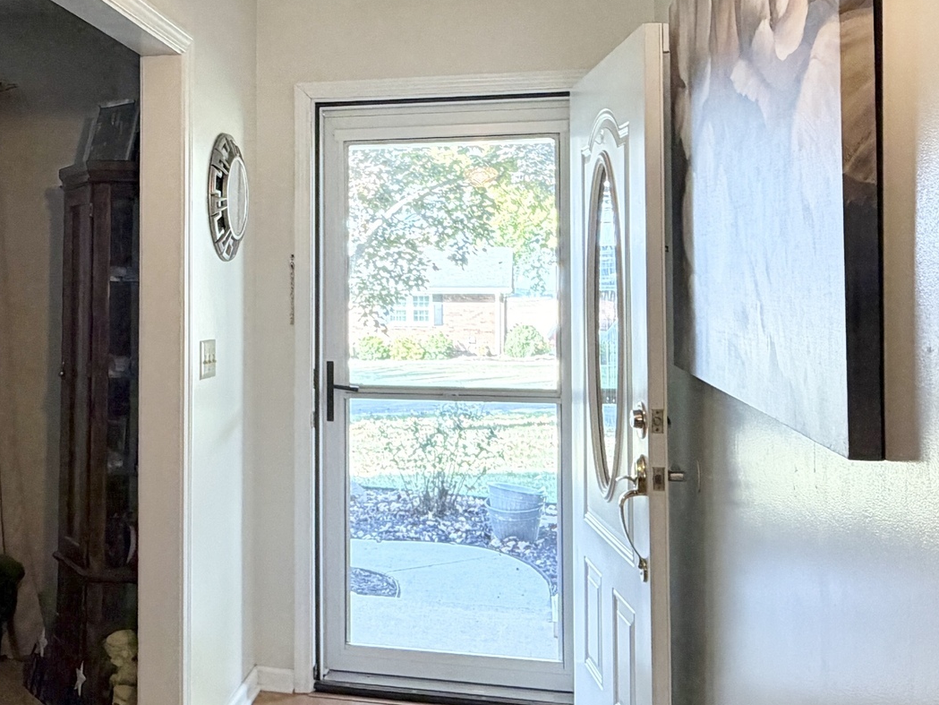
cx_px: 221
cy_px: 259
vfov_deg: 34.9
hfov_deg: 44.1
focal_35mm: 41
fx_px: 1112
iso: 200
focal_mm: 2.22
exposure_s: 1/60
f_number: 2.2
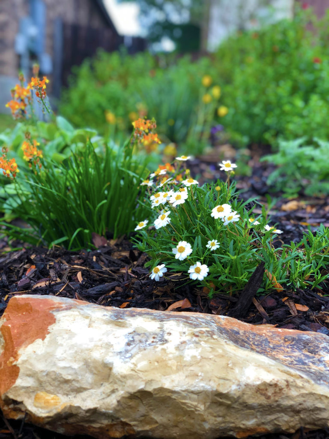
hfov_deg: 28.0
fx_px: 659
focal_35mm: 52
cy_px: 220
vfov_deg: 36.8
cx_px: 164
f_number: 2.4
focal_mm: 6
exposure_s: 1/60
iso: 32
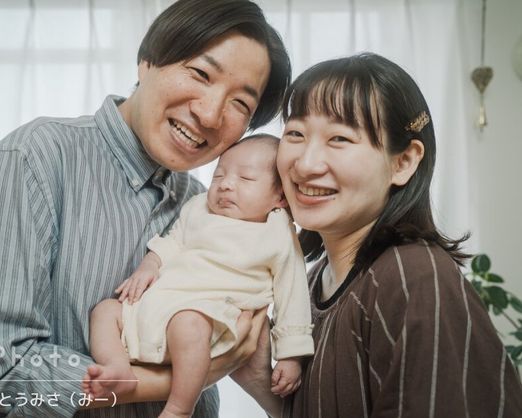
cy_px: 211
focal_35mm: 42
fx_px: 649
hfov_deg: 43.7
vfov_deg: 35.7
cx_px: 225
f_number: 2.8
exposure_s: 1/125
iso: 640
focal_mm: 35
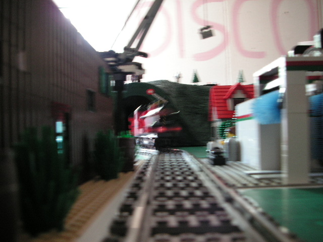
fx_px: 355
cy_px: 121
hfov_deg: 49.0
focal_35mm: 38
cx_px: 162
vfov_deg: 37.7
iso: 100
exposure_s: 1/3
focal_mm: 6.3
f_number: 3.3
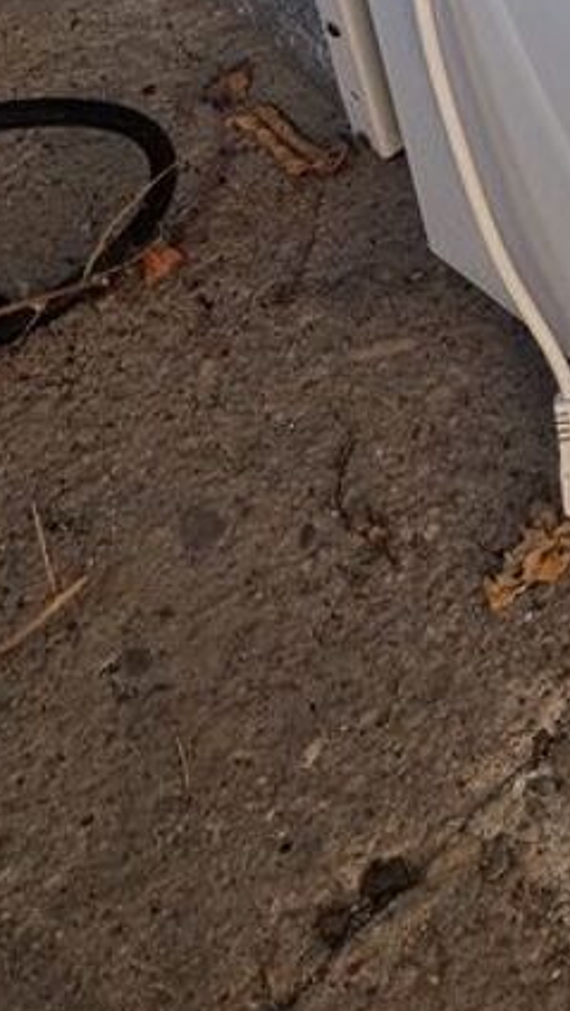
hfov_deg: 12.7
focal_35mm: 89
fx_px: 2388
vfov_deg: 20.7
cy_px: -459
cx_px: 933
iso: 50
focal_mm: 5.4
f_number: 1.8
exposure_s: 1/141
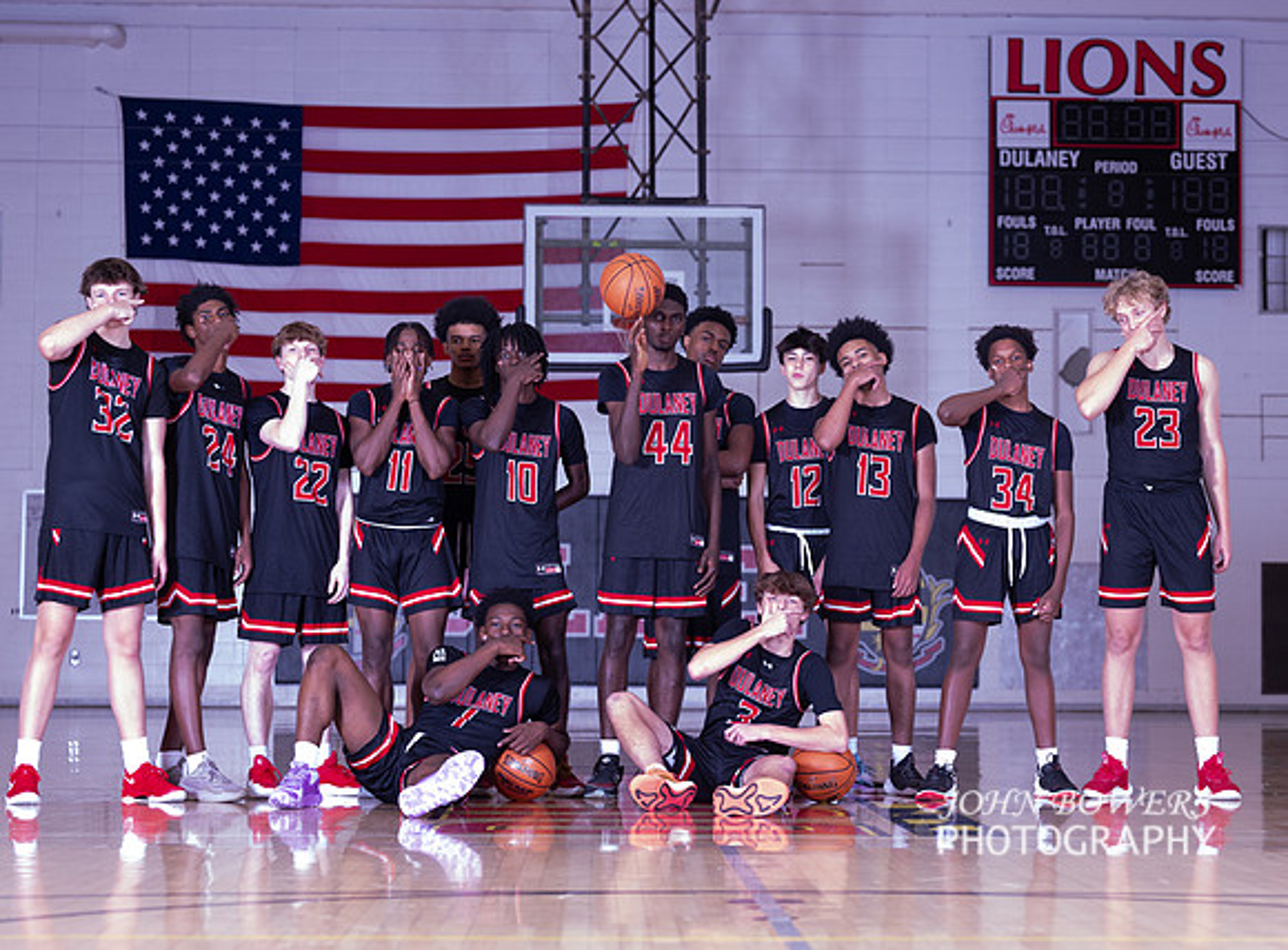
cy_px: 418
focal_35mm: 85
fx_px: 3141
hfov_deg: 23.2
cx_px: 729
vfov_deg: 17.2
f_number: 3.2
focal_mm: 70
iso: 800
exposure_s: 1/125
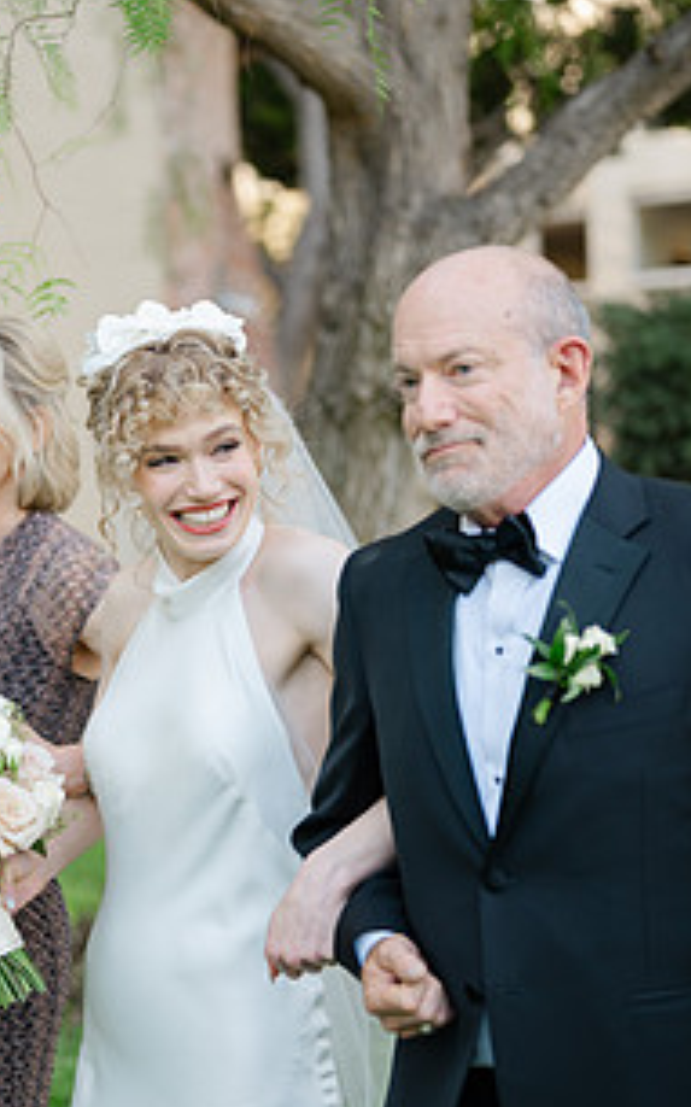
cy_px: 568
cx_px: 170
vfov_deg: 27.5
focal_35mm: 75
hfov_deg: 17.3
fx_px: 2262
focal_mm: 50
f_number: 1.8
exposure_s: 1/400
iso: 100
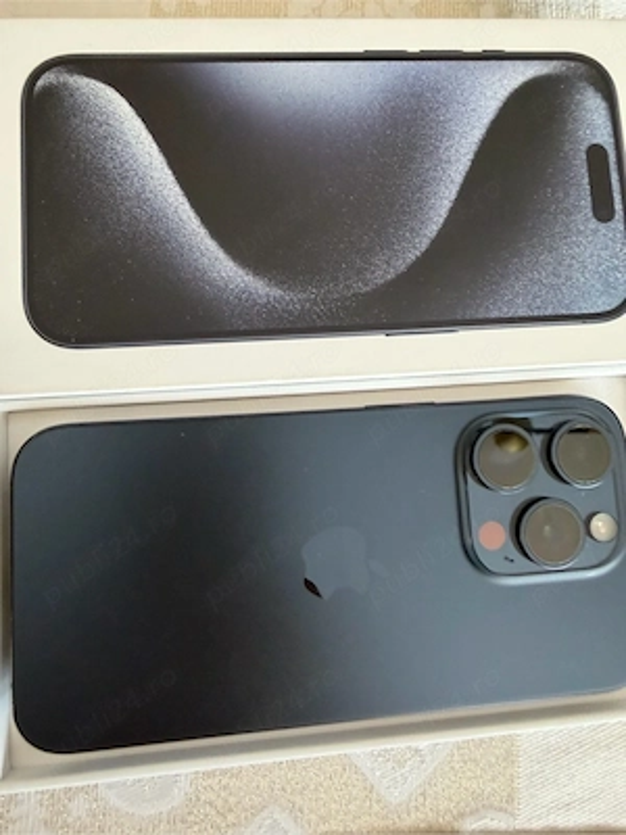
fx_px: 579
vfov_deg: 71.6
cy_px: 418
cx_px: 313
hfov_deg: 56.8
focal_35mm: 24
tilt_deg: -81.1
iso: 320
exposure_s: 1/66
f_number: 2.2
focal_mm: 2.22
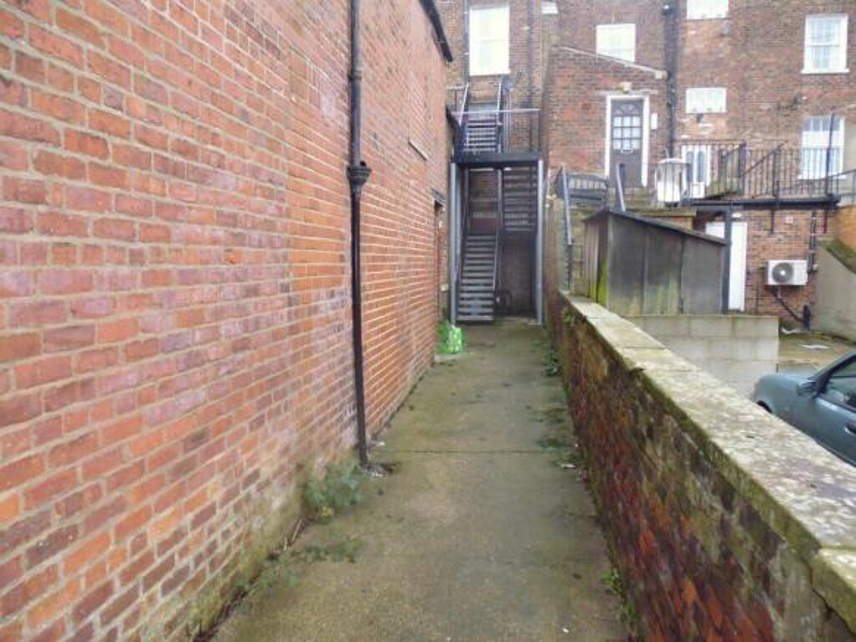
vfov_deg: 56.8
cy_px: 321
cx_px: 428
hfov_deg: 71.6
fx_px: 593
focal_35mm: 24
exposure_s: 1/60
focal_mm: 4.3
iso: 400
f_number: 2.8
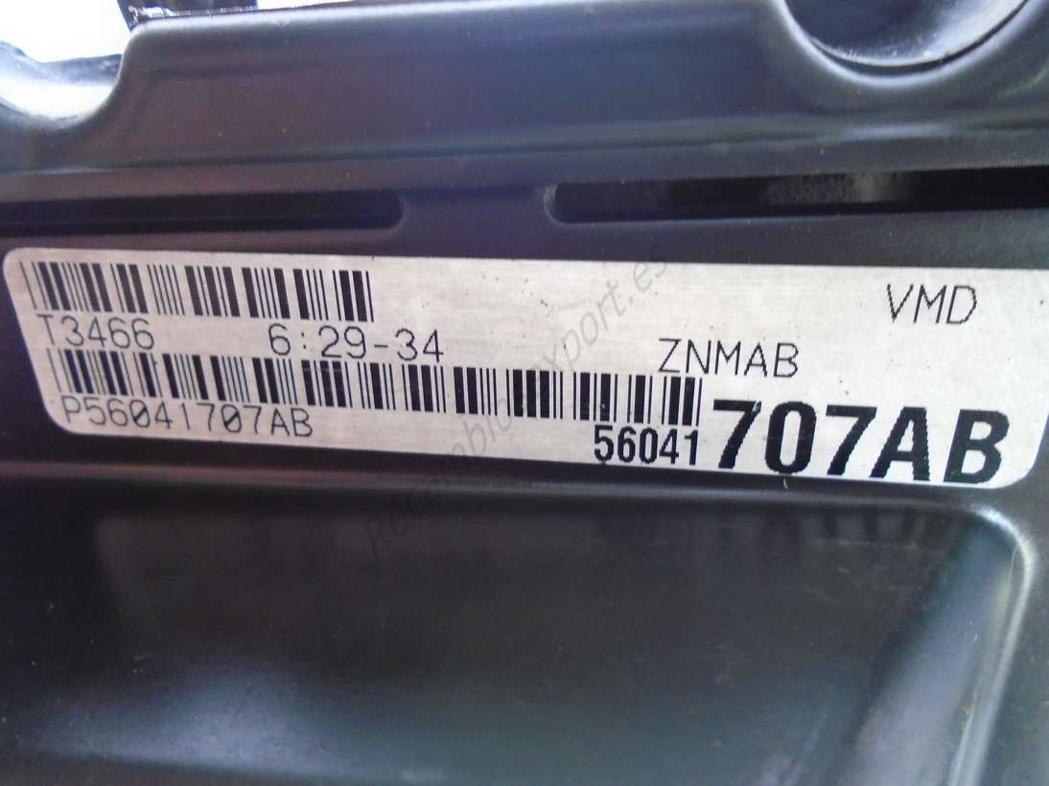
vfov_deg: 53.0
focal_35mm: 26
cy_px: 393
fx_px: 788
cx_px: 524
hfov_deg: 67.3
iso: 400
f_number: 3.2
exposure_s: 1/25
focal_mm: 4.6
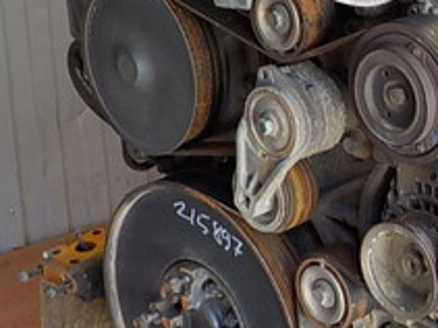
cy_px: 104
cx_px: 459
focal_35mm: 91
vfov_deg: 16.2
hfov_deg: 20.7
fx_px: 1151
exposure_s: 1/30
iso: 140
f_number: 3.3
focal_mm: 4.1
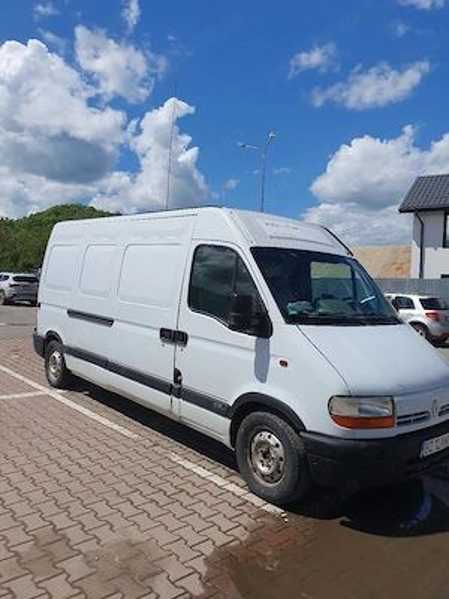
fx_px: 450
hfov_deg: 53.1
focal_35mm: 26
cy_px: 300
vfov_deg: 67.3
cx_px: 224
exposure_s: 1/5000
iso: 50
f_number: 2.4
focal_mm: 4.32
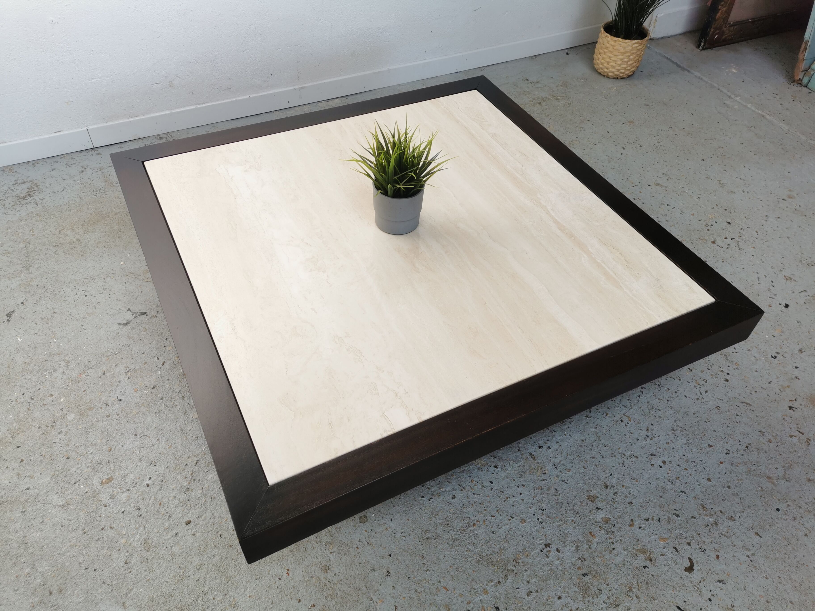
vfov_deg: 51.4
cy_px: 306
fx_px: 636
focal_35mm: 27
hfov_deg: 65.3
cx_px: 408
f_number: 1.8
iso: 50
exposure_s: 1/188
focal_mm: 5.58
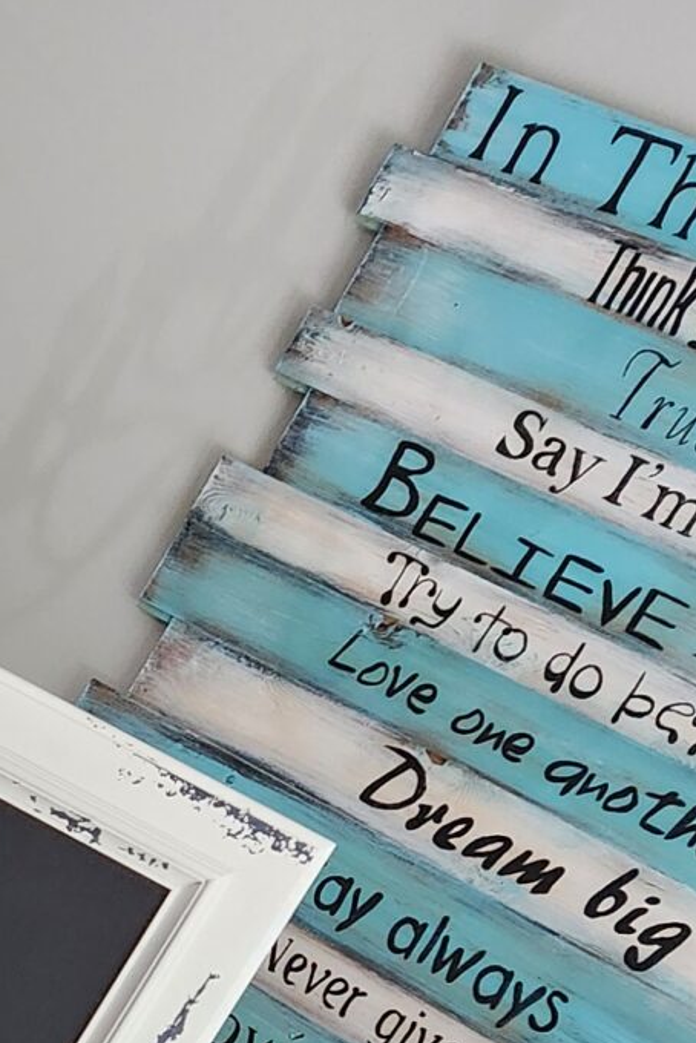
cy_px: 1222
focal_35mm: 90
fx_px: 2607
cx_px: -613
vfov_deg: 21.2
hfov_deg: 13.4
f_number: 1.8
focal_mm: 5.4
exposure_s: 1/60
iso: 640
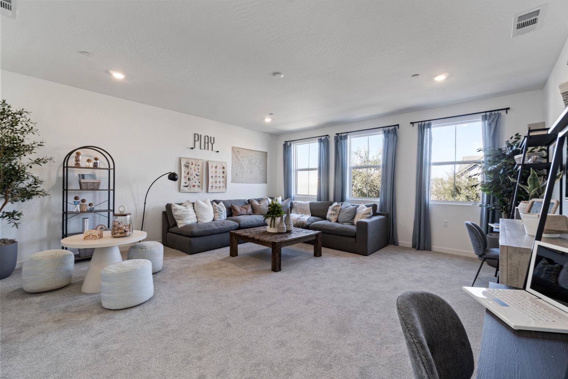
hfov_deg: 100.4
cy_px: 190
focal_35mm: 15
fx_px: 237
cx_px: 284
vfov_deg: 77.3
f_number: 9
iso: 250
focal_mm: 10
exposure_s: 1/6
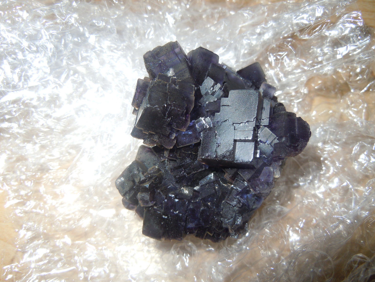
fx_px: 325
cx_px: 188
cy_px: 141
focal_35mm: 30
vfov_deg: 46.8
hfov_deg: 60.0
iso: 100
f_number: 3.5
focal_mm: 5.4
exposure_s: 1/30
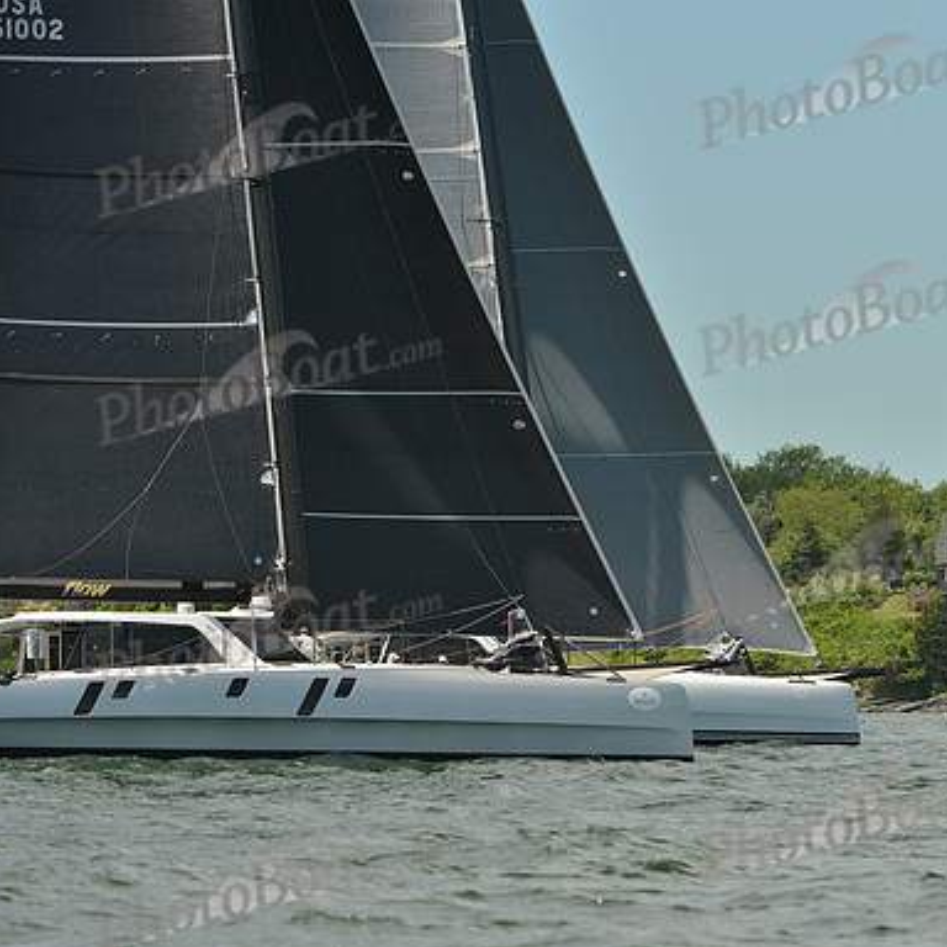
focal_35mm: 308
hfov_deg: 5.7
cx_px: 572
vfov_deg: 5.7
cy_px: 475
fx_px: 9533
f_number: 6.3
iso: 200
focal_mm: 240
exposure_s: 1/1000
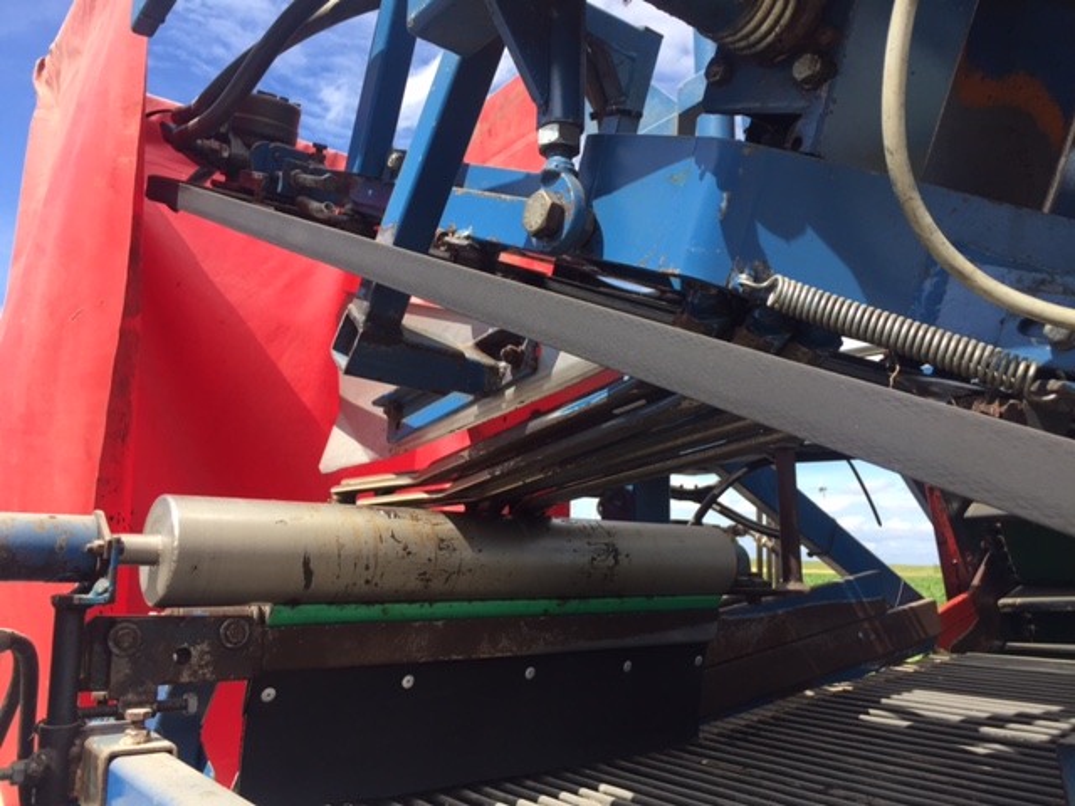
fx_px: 901
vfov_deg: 48.2
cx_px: 538
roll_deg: -2.0
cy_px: 403
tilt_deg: +8.9
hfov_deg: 61.7
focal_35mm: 29
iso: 32
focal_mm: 4.15
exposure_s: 1/920
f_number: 2.2
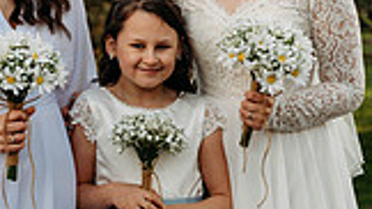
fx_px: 1923
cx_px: 150
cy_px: 165
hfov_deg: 11.0
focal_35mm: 195
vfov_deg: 6.2
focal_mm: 67
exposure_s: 1/320
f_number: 4
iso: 100
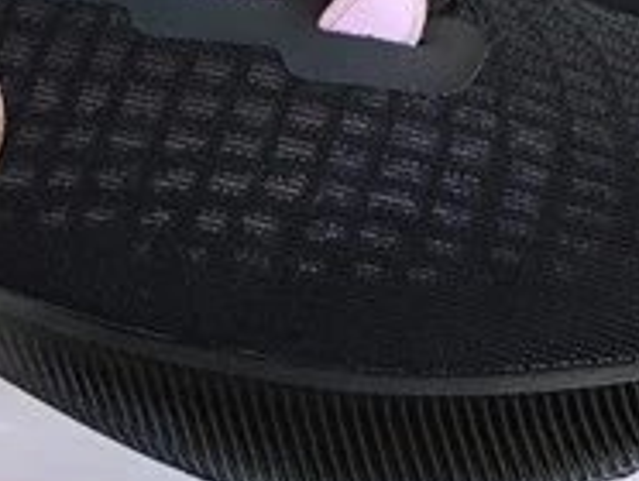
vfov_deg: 9.9
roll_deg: -1.1
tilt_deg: -17.5
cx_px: -3
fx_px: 2773
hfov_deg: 13.0
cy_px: 345
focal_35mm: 150
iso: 25
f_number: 2.4
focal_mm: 3.3
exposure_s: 1/131
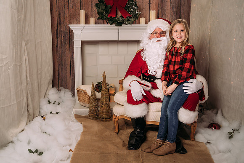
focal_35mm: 41
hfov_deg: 47.4
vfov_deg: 32.7
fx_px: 277
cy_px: 76
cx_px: 113
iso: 100
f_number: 5.6
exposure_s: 1/100
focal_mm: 35
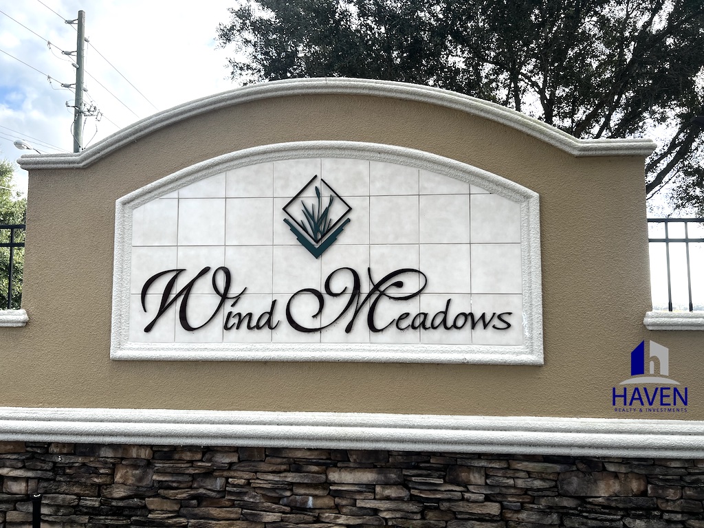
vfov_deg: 53.1
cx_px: 352
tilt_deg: +4.2
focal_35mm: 26
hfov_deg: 67.3
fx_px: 529
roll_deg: -0.7
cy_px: 264
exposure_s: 1/991
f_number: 1.5
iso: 50
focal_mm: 5.7
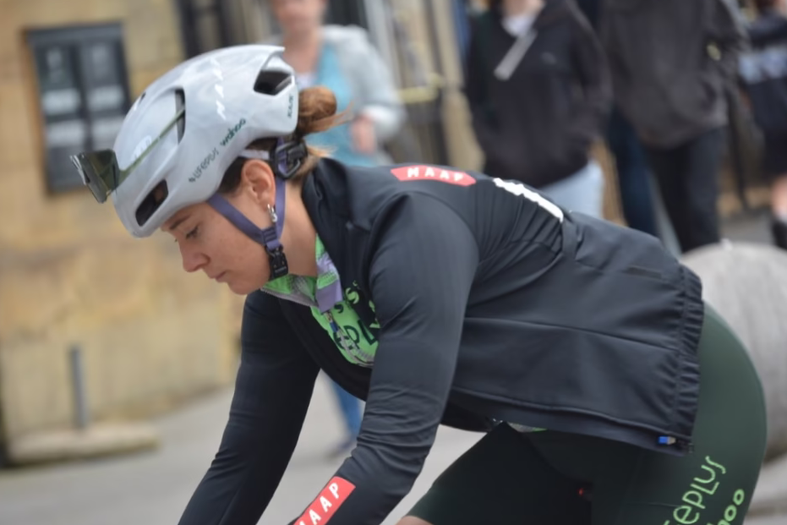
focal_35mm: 267
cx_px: 395
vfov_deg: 5.2
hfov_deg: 7.7
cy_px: 275
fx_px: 5828
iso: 500
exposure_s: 1/1000
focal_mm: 155
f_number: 5.3
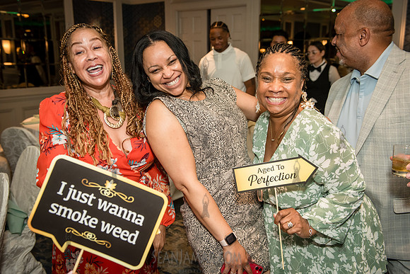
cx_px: 210
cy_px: 137
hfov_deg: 56.8
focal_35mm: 33
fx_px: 379
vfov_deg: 39.7
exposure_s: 1/200
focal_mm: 32
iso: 1600
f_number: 3.5
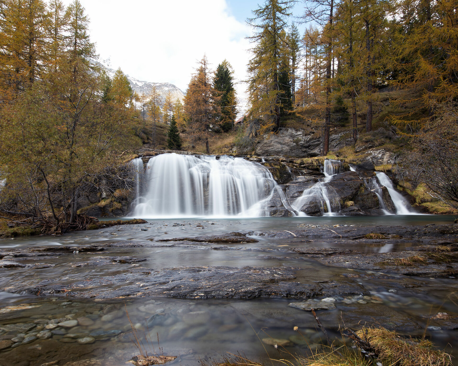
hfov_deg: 75.0
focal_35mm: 22
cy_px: 204
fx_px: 298
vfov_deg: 62.9
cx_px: 220
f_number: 11
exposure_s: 25
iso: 100
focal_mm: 17
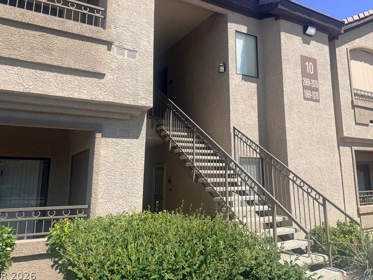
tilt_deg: +9.2
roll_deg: +0.2
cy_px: 108
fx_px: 323
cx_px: 219
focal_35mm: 30
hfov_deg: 59.6
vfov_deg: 46.4
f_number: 1.78
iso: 80
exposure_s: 1/4167
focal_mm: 6.76
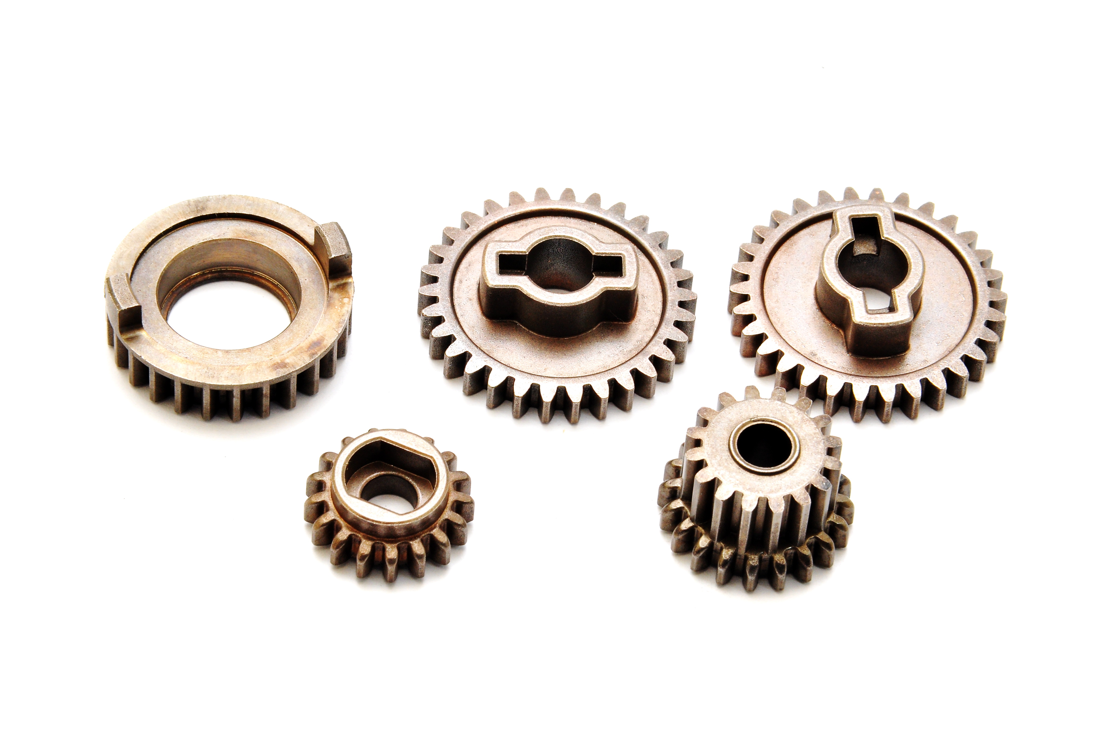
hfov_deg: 10.2
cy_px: 365
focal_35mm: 202
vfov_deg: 6.8
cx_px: 550
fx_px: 6174
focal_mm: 135
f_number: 22
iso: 400
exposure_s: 1/60
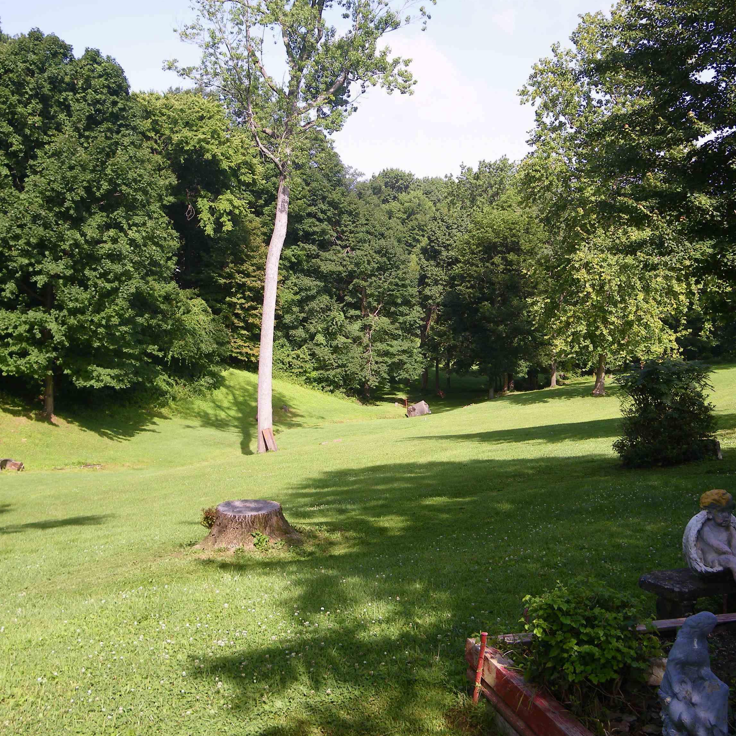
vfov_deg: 42.8
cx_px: 410
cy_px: 368
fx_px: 938
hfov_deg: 42.8
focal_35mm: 39
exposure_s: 1/250
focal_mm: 5.8
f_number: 2.8
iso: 64
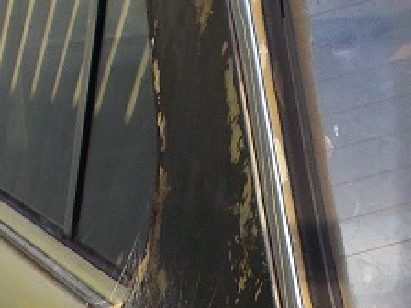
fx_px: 1828
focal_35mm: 154
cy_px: 671
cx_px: 220
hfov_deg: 12.8
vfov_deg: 8.9
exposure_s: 1/80
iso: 80
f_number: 3.4
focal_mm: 5.3
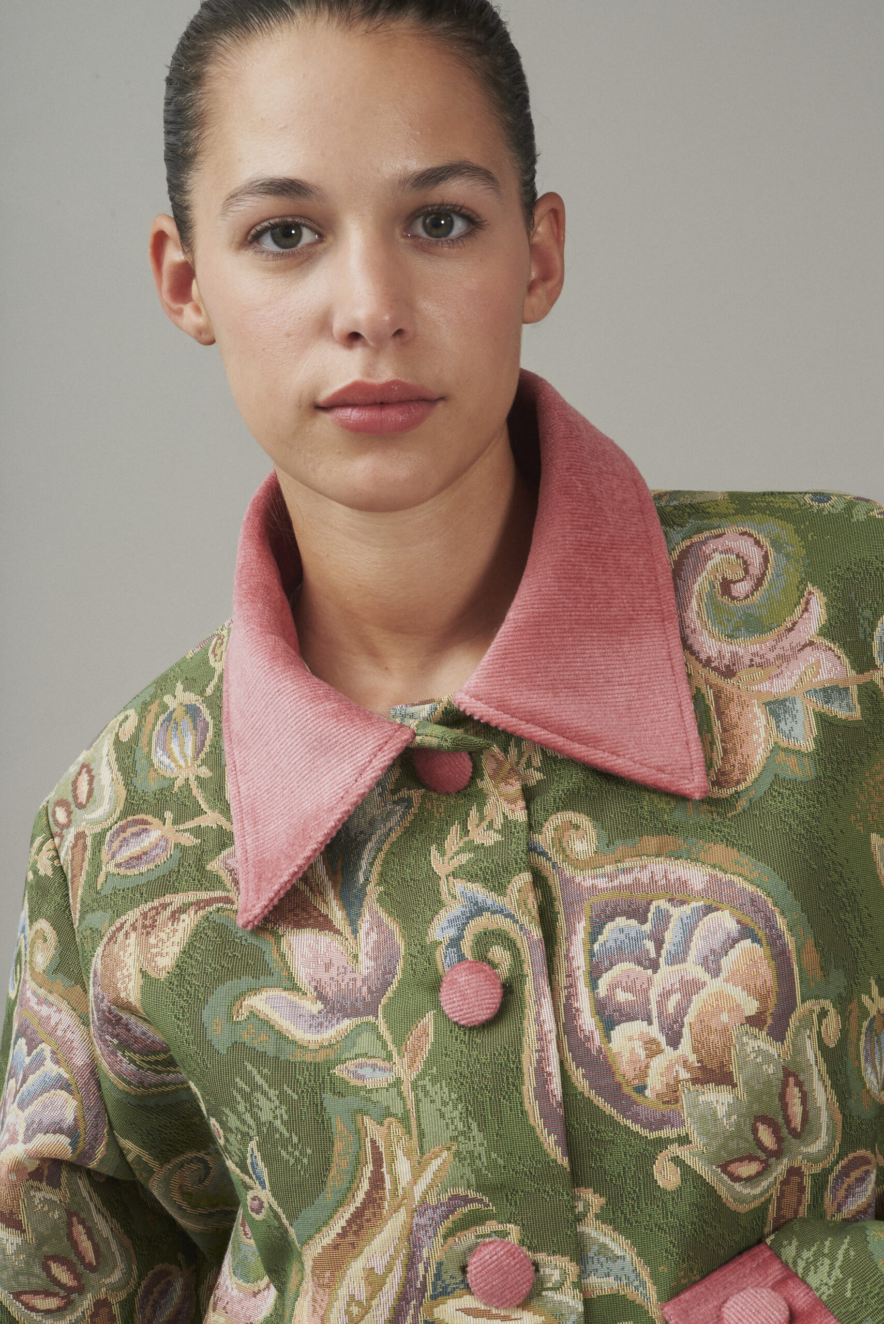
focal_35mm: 105
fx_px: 3864
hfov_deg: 13.1
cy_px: 662
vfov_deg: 19.4
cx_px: 442
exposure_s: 1/160
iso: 200
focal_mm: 105
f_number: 11
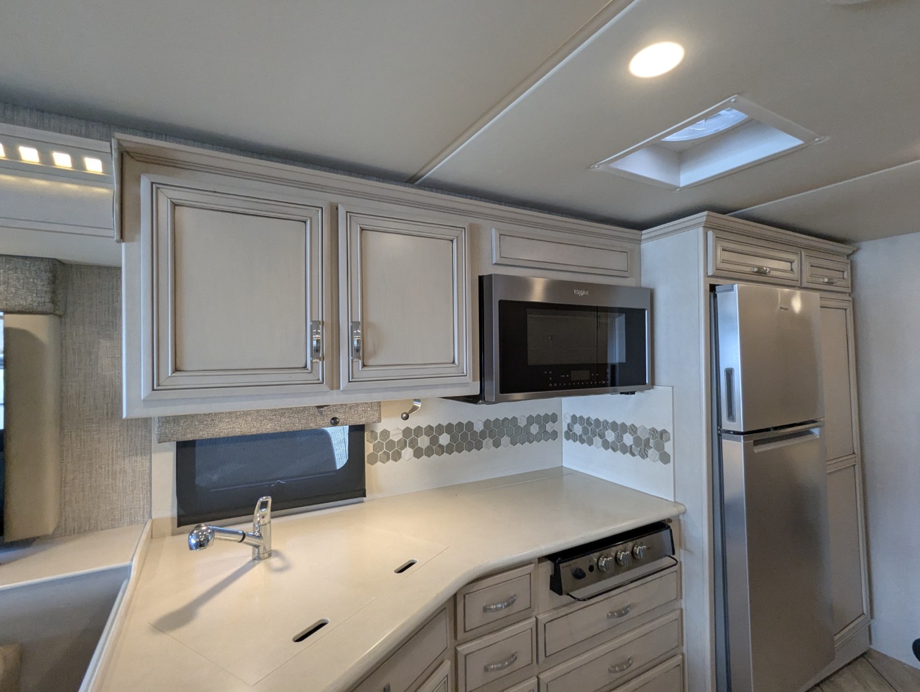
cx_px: 460
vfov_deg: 78.2
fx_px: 426
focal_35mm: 16
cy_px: 346
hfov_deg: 94.4
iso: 323
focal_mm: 2.35
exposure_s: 1/118
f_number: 2.2
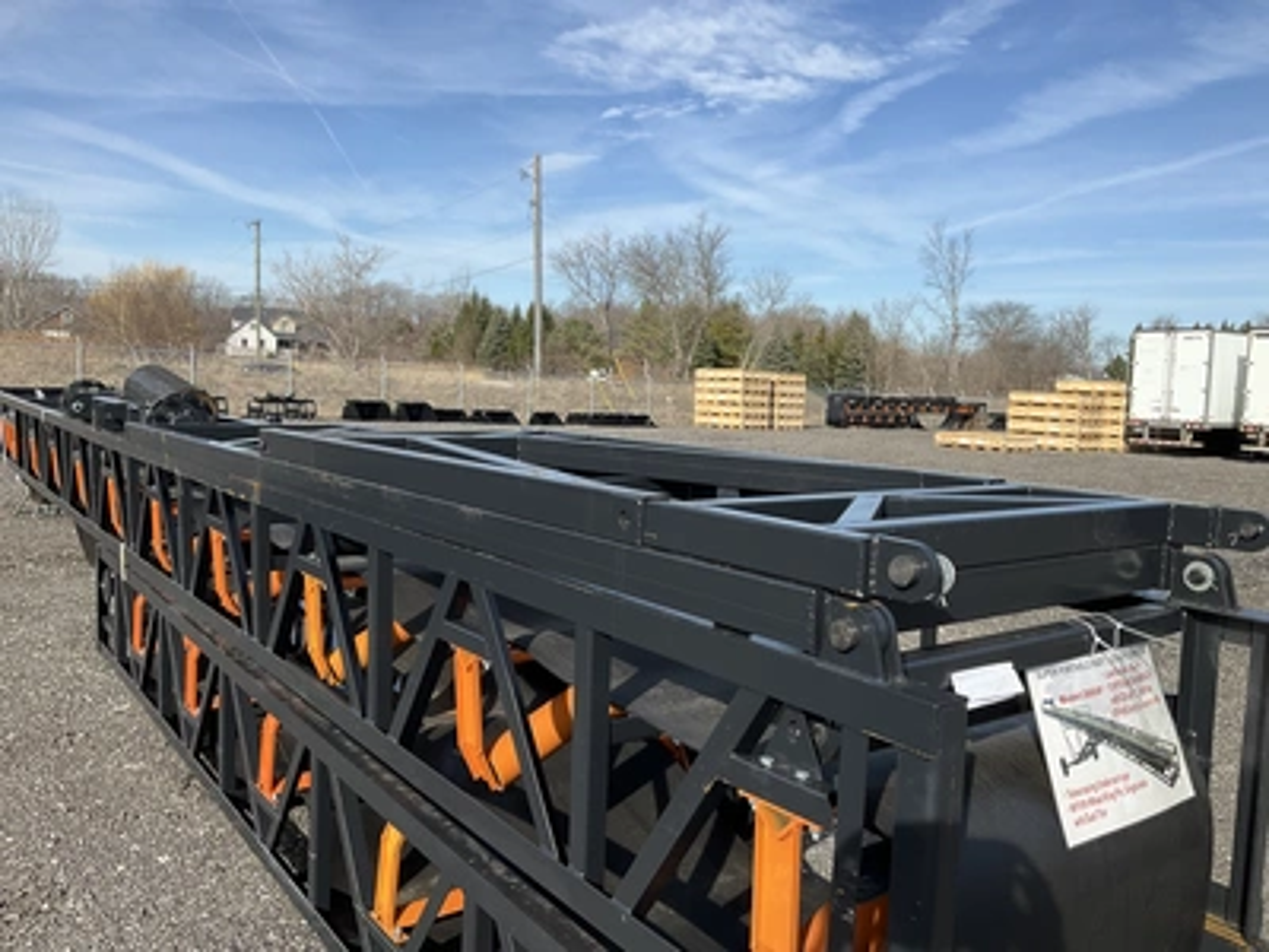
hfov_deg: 61.7
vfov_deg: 48.2
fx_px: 1063
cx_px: 634
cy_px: 476
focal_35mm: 29
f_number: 1.8
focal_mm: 3
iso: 25
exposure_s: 1/1577
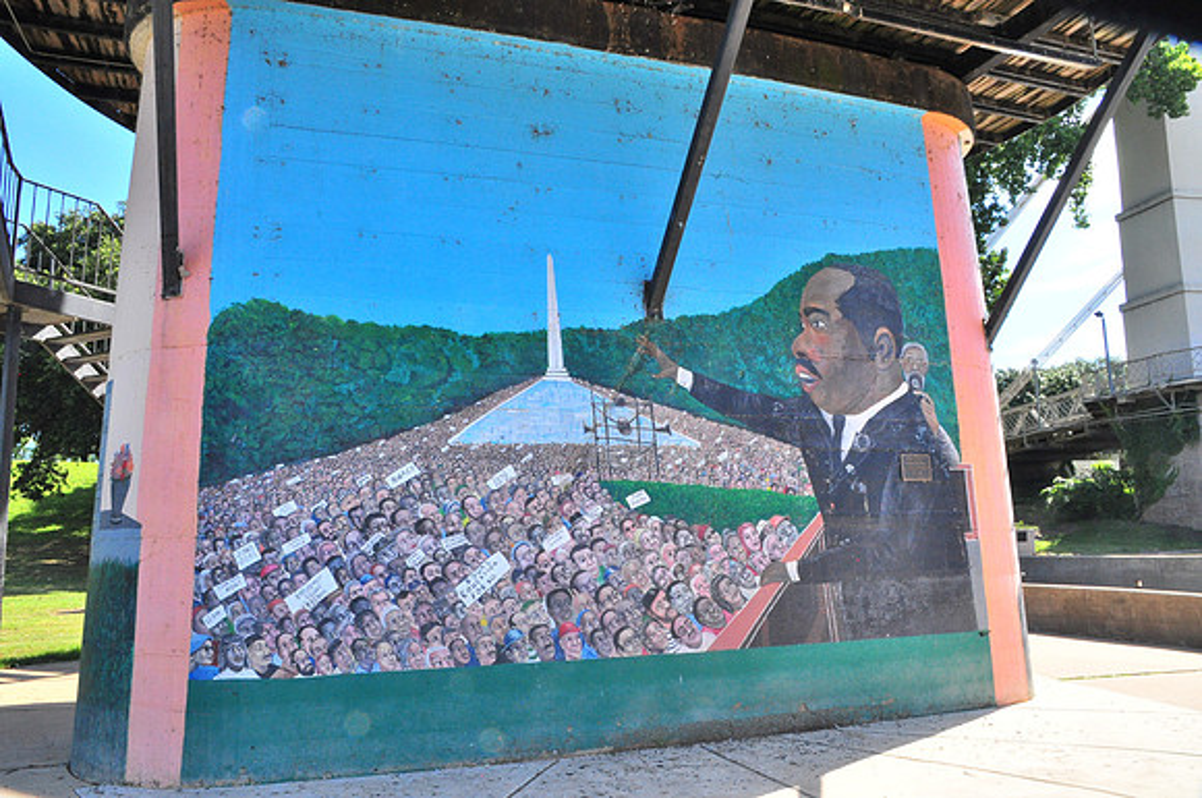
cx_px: 601
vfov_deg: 47.8
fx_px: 900
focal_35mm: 27
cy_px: 399
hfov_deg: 67.5
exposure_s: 1/125
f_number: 20
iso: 800
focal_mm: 18
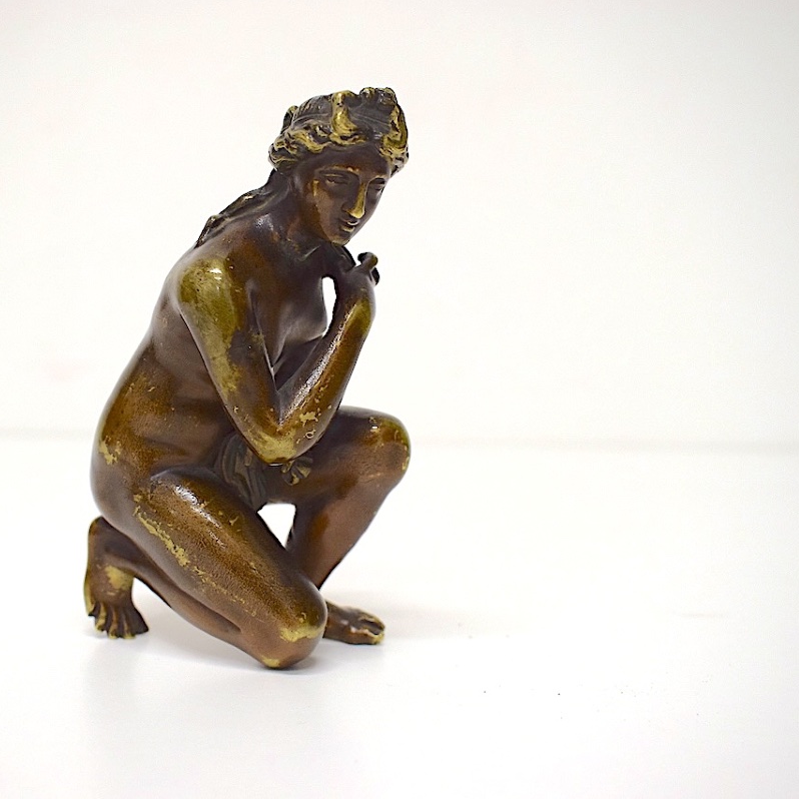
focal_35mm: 46
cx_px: 320
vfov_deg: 36.8
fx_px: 1201
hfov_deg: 36.7
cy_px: 399
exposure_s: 1/125
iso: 800
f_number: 5.6
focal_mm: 24
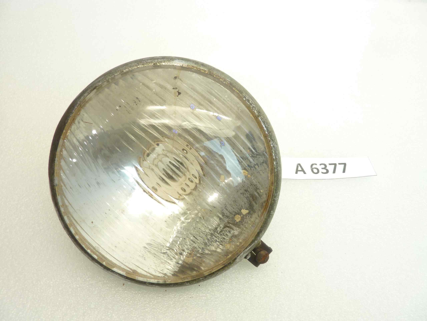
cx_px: 214
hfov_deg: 69.4
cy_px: 160
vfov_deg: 54.9
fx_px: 308
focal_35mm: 25
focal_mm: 4.1
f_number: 3.3
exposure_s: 1/15
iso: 80
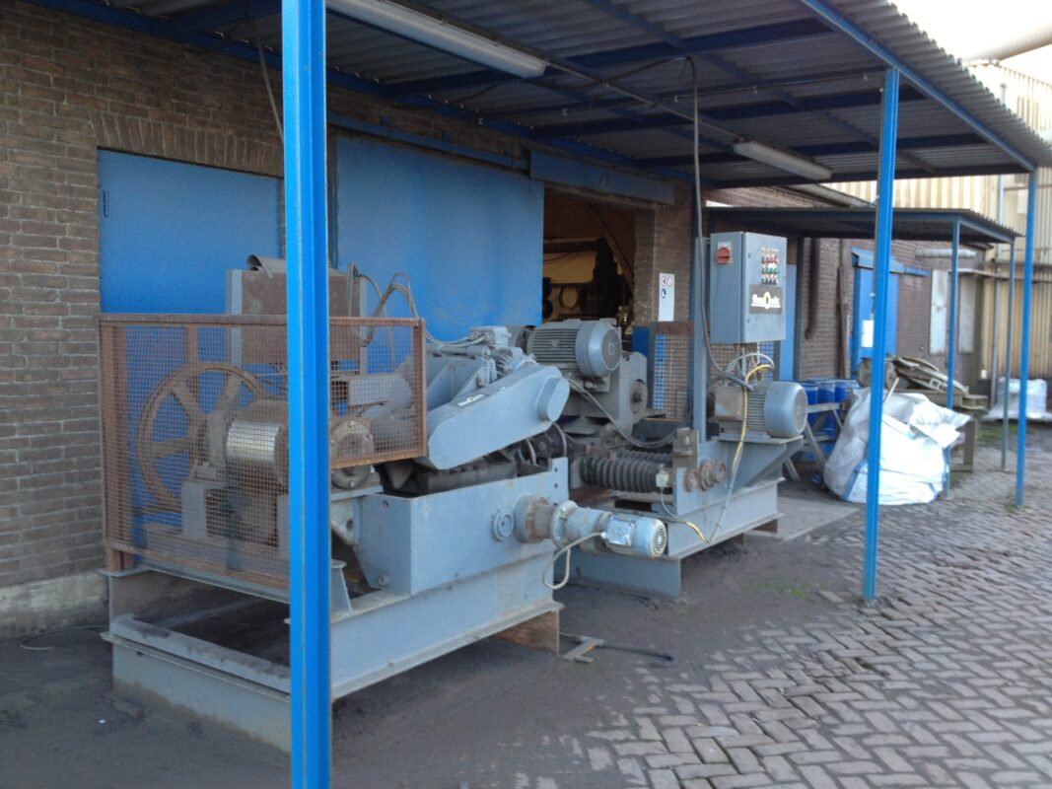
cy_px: 394
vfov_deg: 40.7
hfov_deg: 52.6
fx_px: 1064
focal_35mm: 35
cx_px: 526
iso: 64
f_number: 2.4
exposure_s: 1/60
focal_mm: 4.28
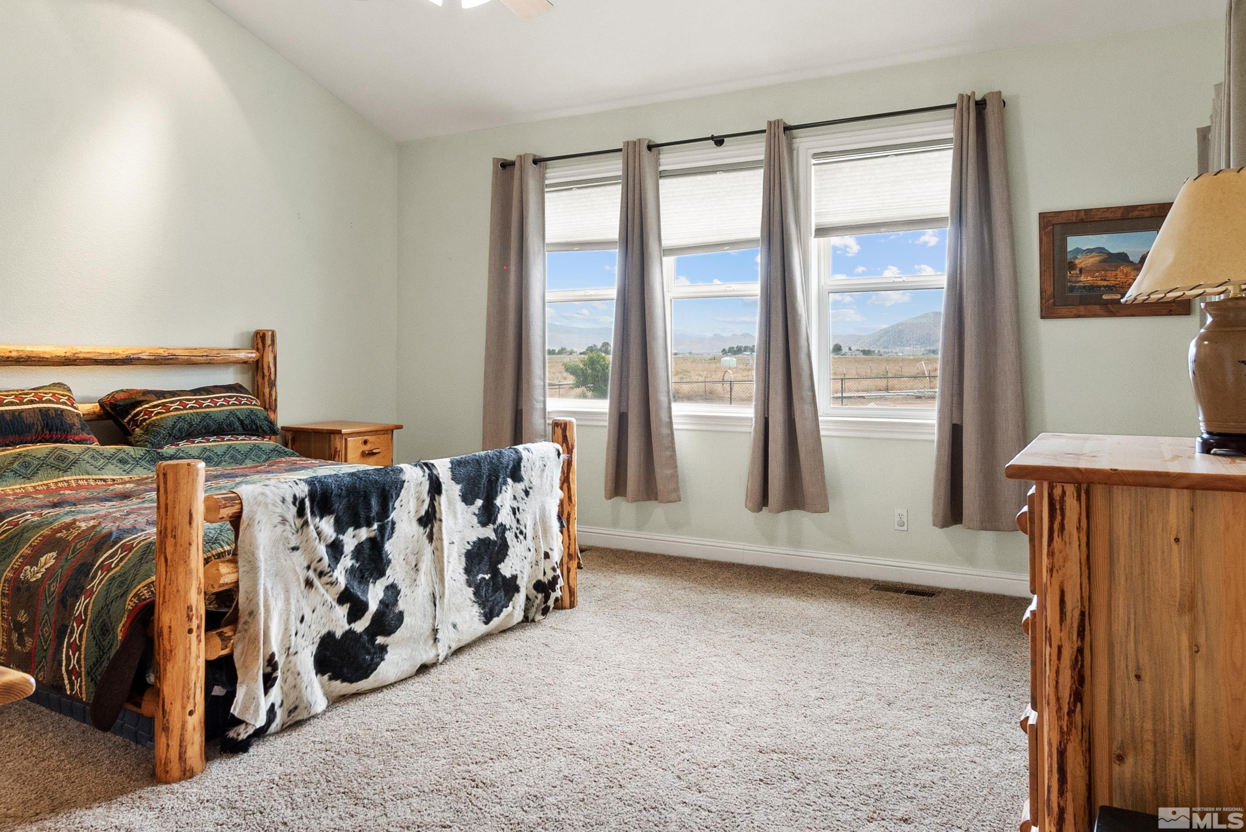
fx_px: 831
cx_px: 623
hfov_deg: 73.7
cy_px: 416
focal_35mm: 24
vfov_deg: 53.2
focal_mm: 16
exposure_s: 1/13
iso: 640
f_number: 8
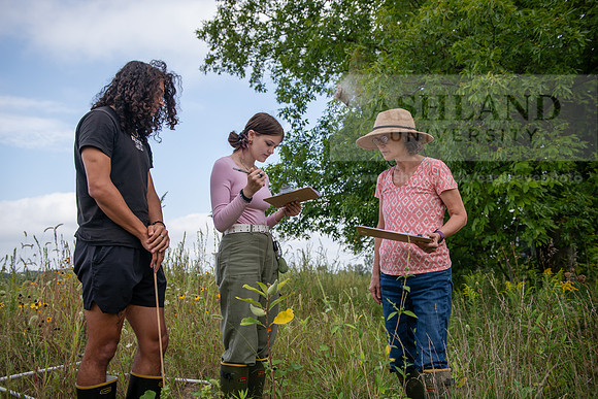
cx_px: 299
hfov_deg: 60.3
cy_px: 200
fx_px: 515
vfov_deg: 42.3
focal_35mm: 31
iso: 125
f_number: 3.5
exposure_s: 1/640
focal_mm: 31
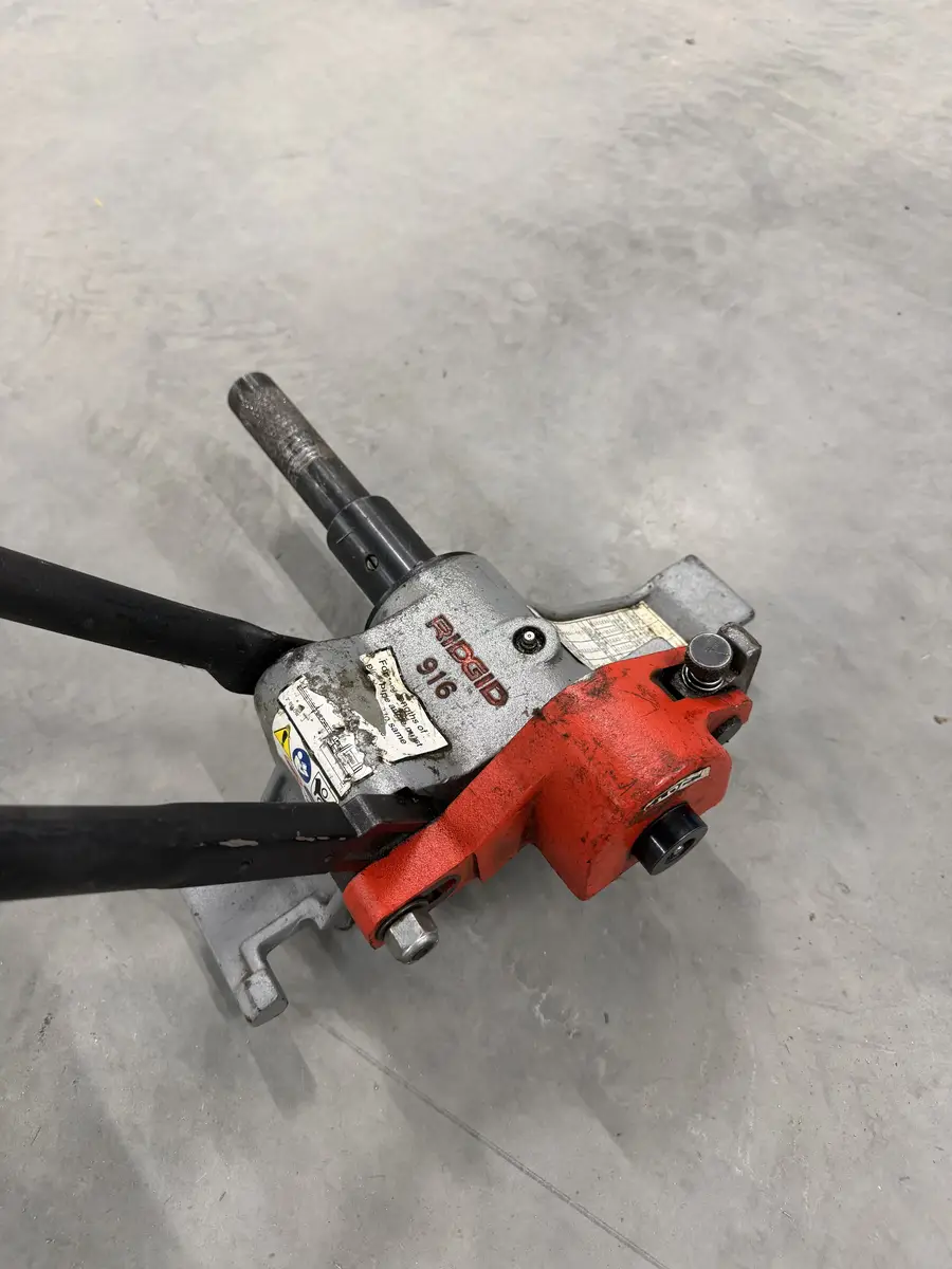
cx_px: 476
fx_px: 880
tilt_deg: -55.0
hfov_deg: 56.8
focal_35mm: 24
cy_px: 634
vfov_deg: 71.6
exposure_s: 1/50
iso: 160
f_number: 1.78
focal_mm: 6.76
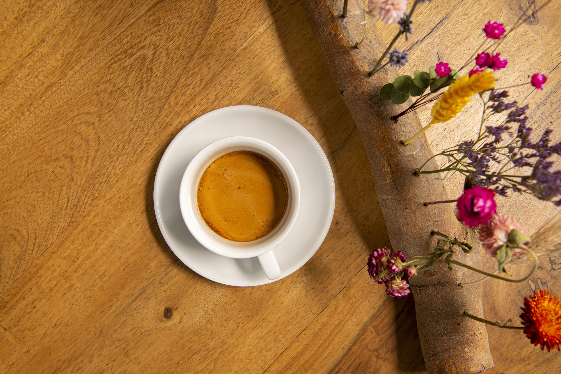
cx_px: 280
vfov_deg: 36.9
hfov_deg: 53.1
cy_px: 187
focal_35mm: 36
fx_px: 561
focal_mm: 36
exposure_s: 1/2.5
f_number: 11
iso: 250
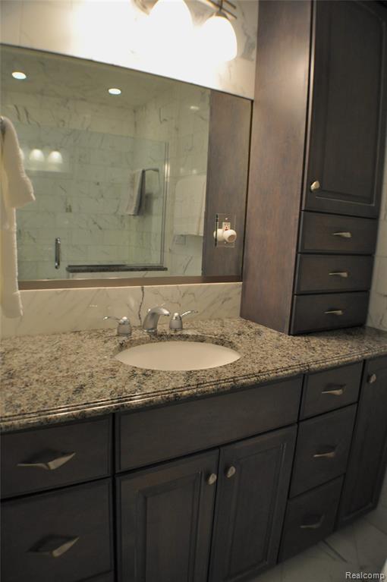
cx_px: 194
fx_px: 485
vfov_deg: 62.0
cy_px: 291
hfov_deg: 43.5
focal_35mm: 30
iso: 800
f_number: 4
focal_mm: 20
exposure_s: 1/125
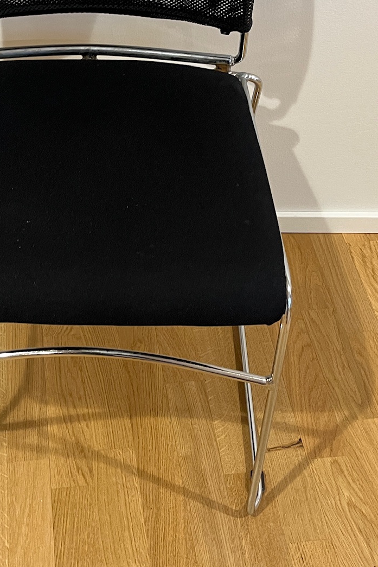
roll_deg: -0.1
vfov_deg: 36.5
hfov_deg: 25.3
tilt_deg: -39.1
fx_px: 834
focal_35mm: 53
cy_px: 130
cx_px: 103
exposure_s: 1/52
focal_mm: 5.1
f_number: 1.6
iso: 200
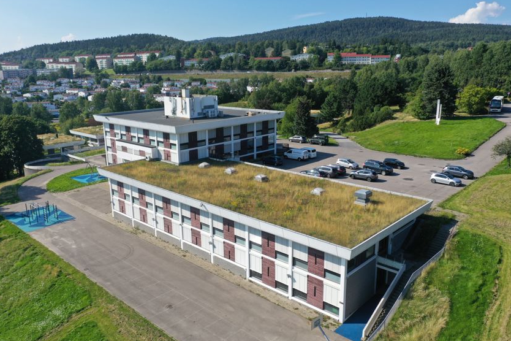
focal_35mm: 29
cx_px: 248
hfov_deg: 63.6
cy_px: 170
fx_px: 412
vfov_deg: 45.0
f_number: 5.6
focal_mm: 10.26
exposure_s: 1/500
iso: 100
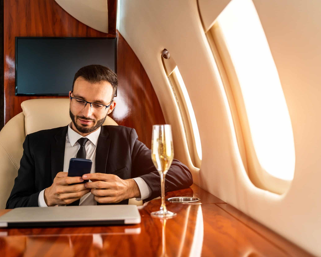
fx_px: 418
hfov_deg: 41.9
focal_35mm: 44
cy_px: 129
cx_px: 137
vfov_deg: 34.2
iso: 320
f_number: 2.8
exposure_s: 1/200
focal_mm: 39
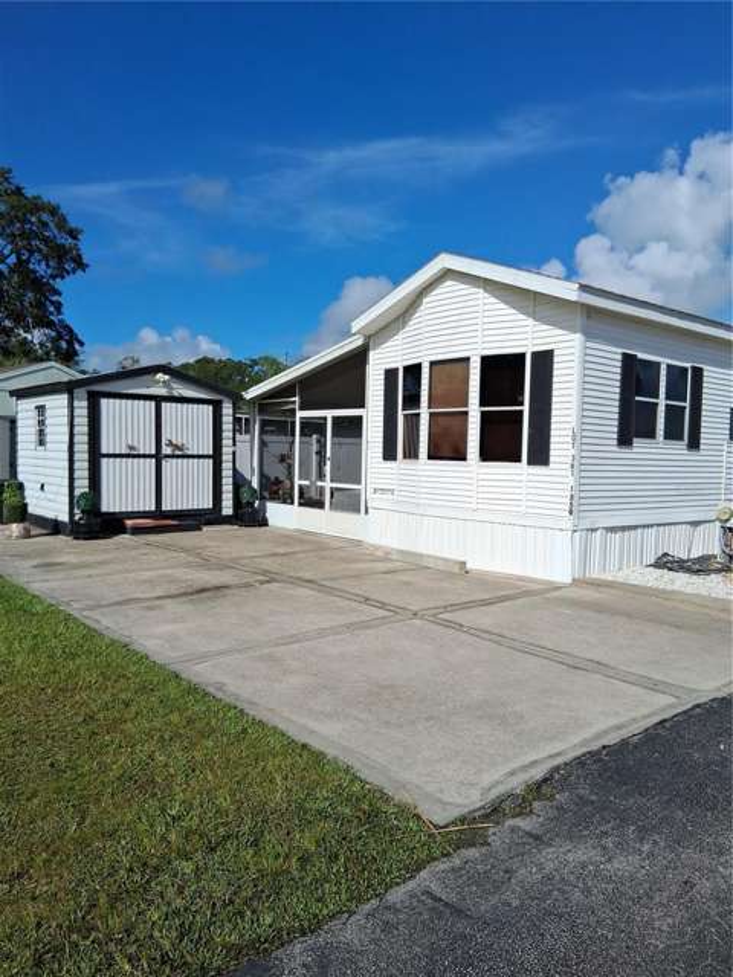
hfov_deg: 53.1
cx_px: 366
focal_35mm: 26
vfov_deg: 67.3
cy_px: 488
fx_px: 734
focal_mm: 3.98
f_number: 1.8
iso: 25
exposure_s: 1/1479
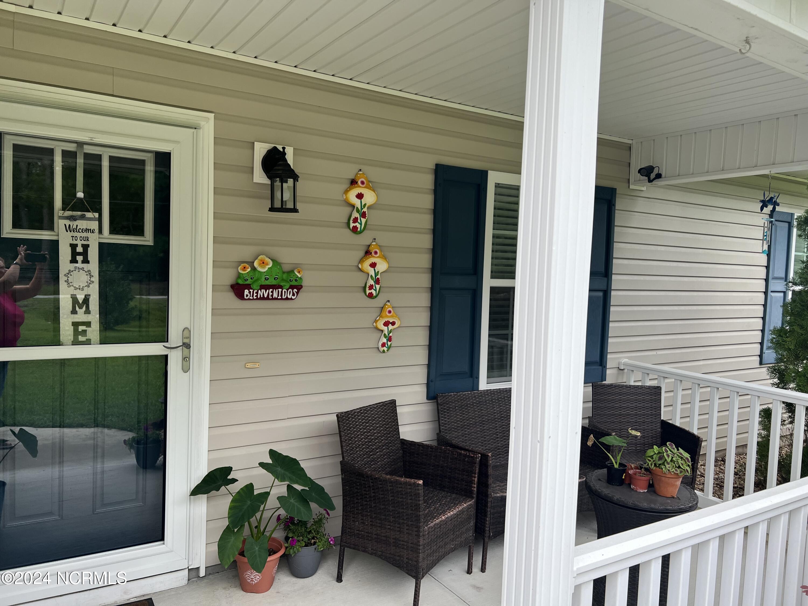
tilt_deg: -3.0
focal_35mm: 26
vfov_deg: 53.1
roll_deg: -2.6
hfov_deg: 67.3
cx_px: 404
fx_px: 607
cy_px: 303
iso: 50
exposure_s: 1/658
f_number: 1.5
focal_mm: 5.7
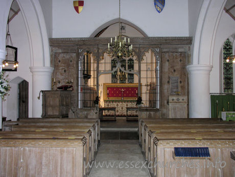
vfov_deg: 40.7
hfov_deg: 52.6
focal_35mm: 35
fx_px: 238
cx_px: 118
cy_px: 88
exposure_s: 1/60.1
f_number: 2.8
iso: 154
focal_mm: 8.9
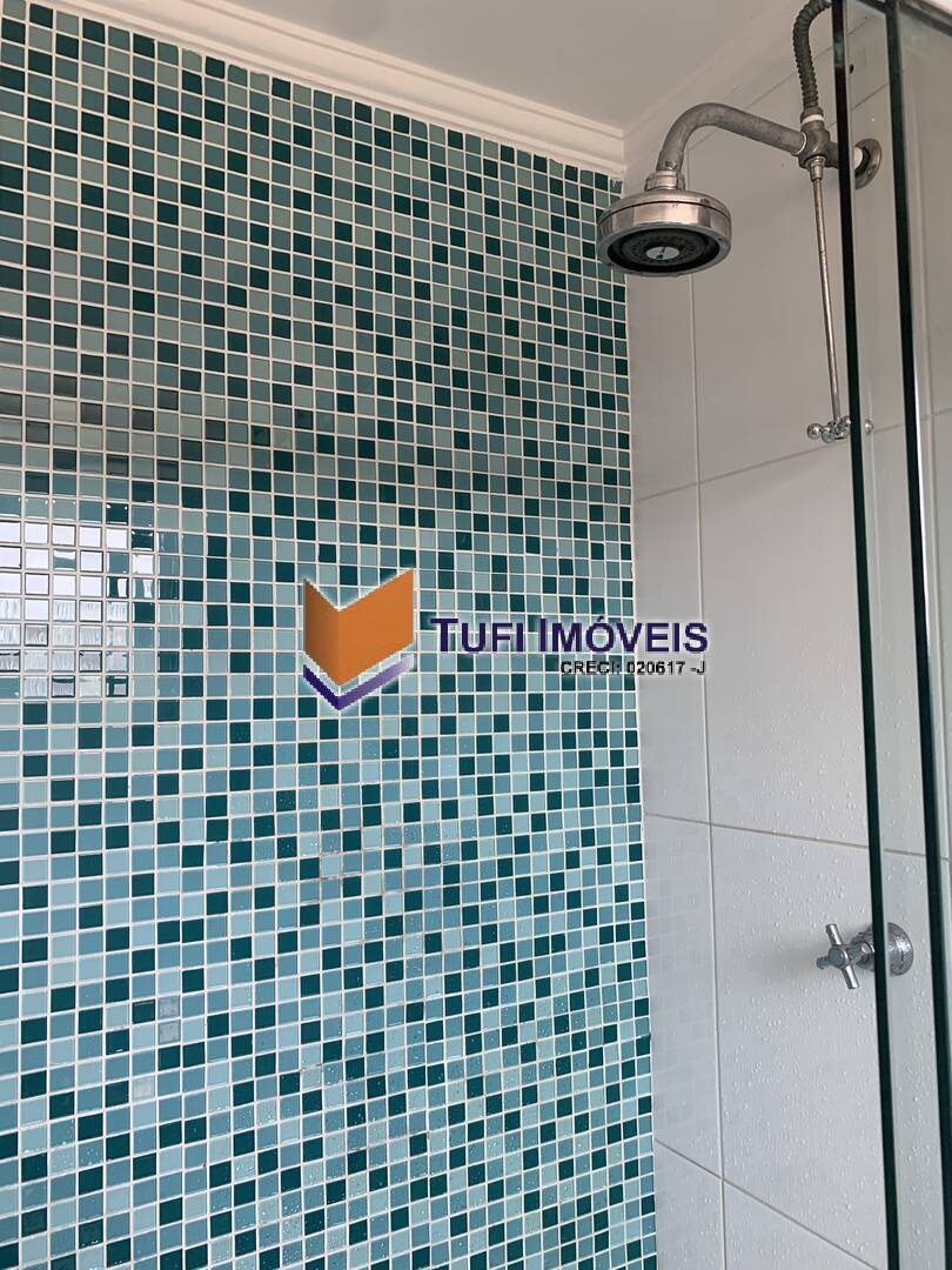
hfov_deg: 53.1
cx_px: 476
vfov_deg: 67.3
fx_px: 953
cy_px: 635
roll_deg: +3.3
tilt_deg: +4.1
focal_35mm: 26
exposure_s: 1/121
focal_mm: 4.25
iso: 80
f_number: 1.8
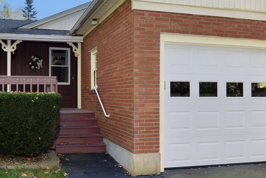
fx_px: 274
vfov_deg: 35.9
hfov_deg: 51.5
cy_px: 79
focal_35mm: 37
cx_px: 104
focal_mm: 14
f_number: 5.6
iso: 200
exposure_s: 1/125
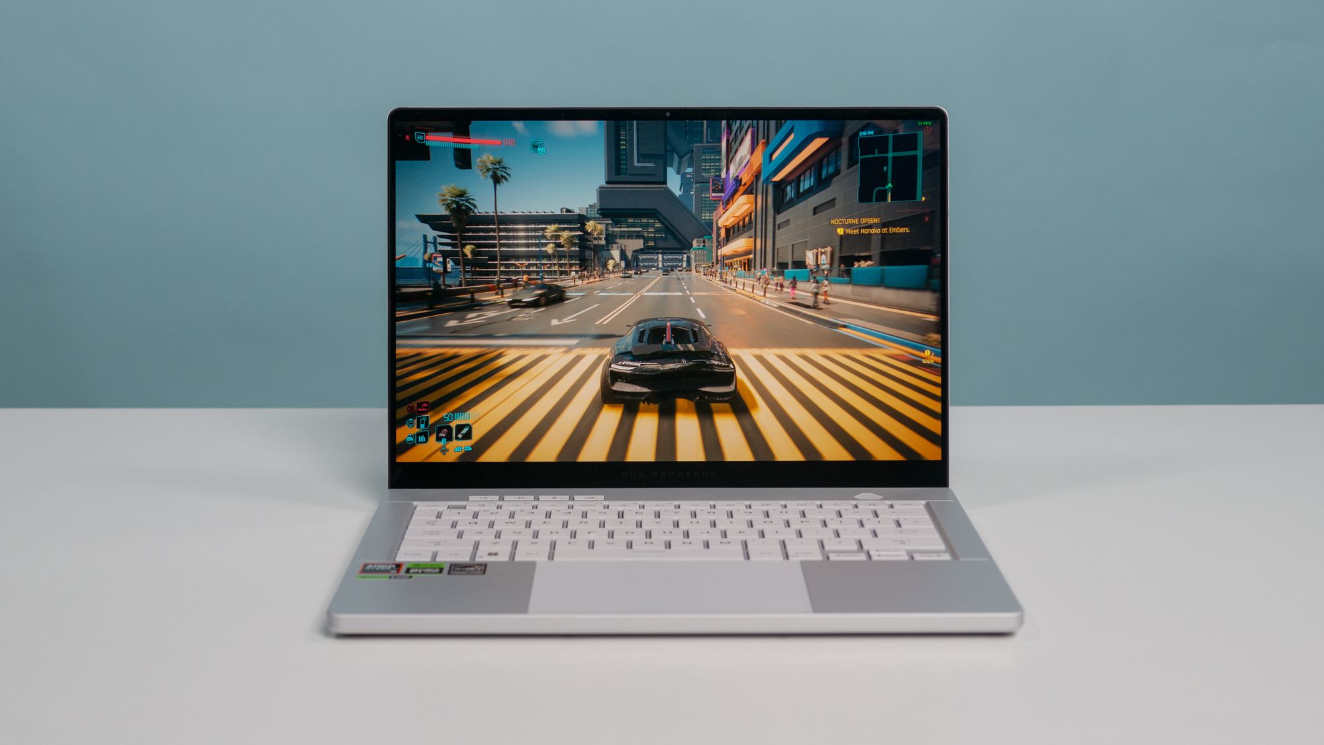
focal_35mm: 54
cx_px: 662
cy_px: 353
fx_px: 1913
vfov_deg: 22.0
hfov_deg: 38.2
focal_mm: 25
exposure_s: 1/100
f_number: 2.8
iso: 160
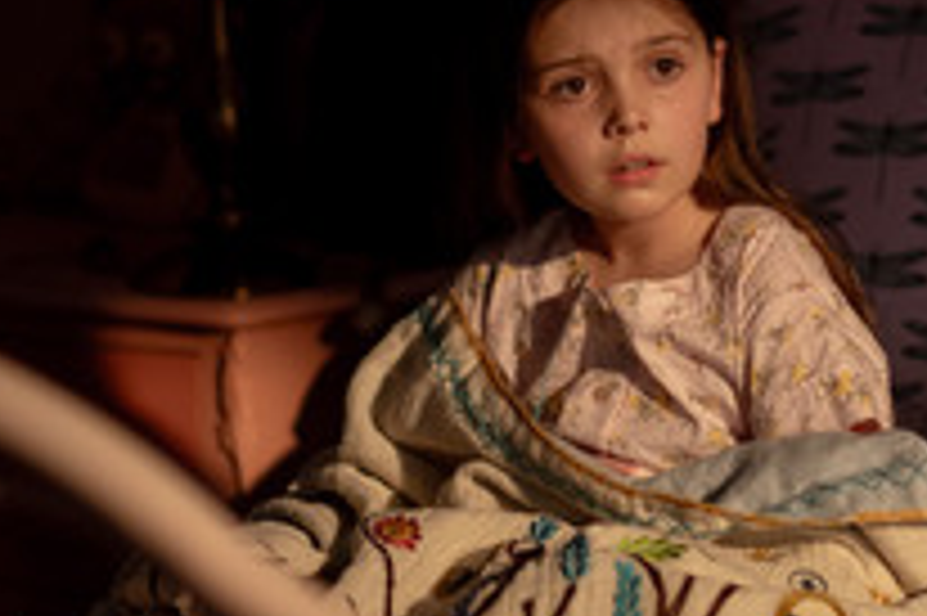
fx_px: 5249
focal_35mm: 204
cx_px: 837
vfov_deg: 6.7
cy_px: 461
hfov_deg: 10.0
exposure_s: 1/1000
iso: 400
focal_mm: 56
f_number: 1.2
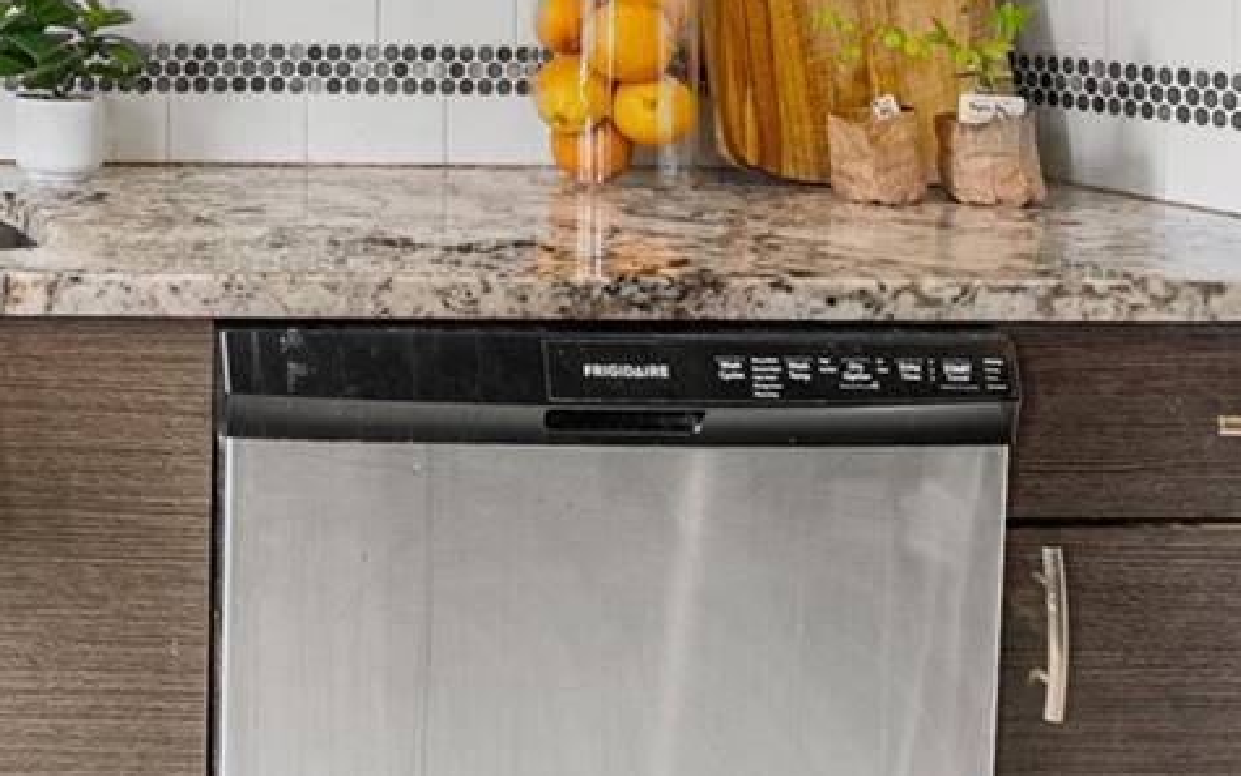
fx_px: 1860
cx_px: -340
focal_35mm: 55
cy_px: -8
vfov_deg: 22.6
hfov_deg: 30.0
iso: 200
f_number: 8
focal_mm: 16
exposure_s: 1/2.5
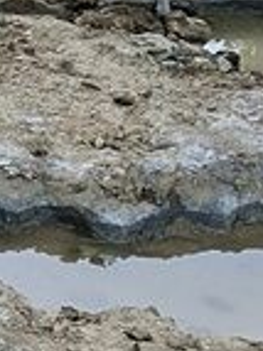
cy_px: -115
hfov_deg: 7.6
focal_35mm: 165
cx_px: -592
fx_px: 1674
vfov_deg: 11.6
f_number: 1.8
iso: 50
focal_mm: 5.54
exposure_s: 1/605
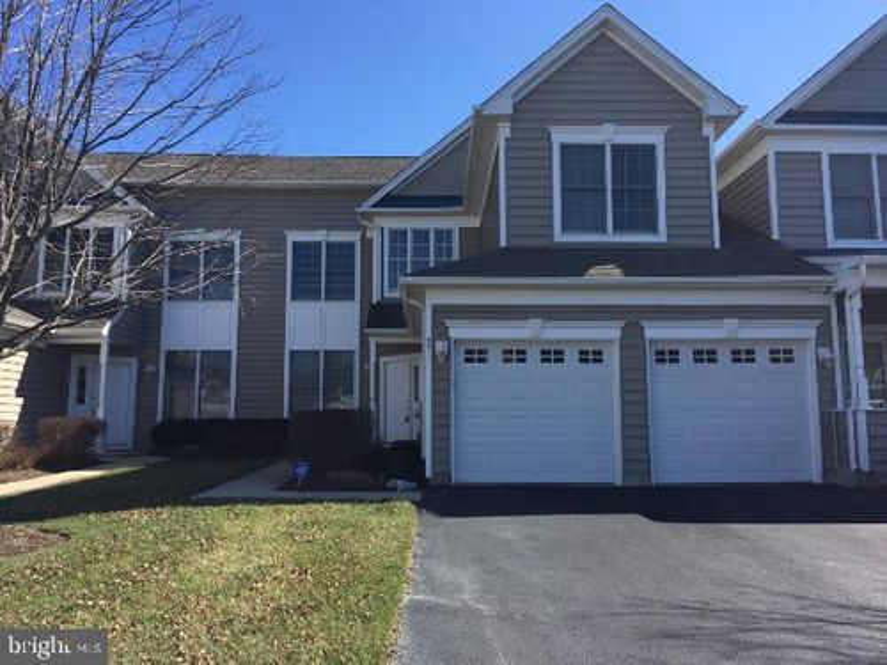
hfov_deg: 61.7
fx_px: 743
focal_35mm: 29
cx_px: 444
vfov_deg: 48.2
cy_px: 332
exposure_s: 1/1199
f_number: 2.2
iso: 32
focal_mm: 4.15
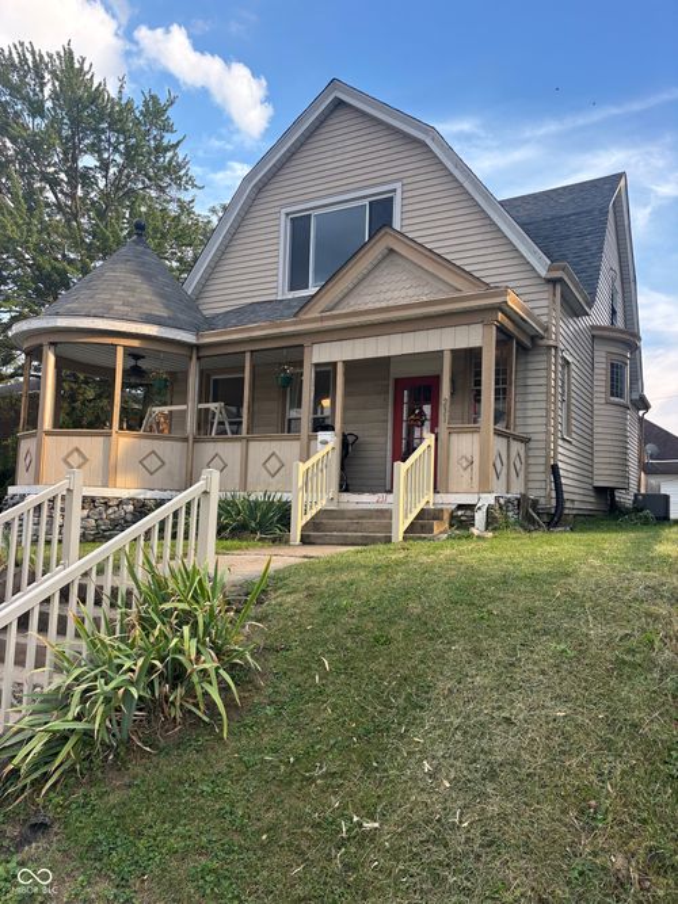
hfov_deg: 53.0
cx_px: 339
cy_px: 452
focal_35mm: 26
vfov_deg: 67.3
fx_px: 679
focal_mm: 5.96
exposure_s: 1/202
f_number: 1.6
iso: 40
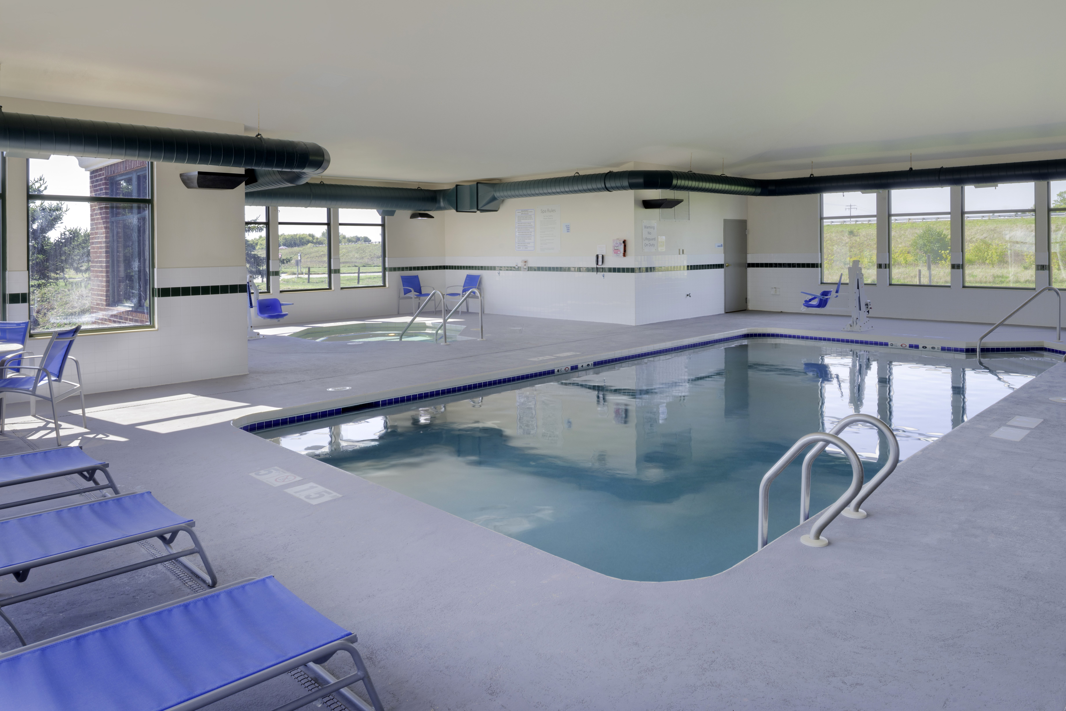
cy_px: 356
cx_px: 533
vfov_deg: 53.2
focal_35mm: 24
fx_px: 711
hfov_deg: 73.7
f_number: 13
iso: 400
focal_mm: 24
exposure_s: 1/4
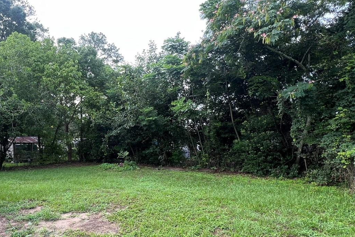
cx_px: 119
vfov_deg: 59.1
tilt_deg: -1.1
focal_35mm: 21
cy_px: 140
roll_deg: +2.4
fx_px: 207
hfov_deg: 78.6
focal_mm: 1.57
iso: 32
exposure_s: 1/99
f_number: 1.8
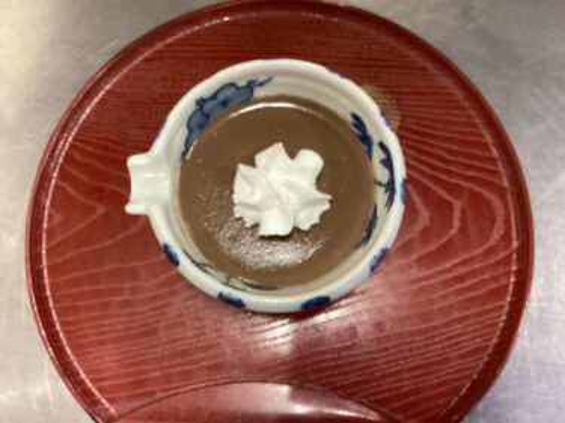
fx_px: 506
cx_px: 282
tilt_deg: -78.5
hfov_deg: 58.4
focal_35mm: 31
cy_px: 212
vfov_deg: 45.4
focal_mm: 3.3
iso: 320
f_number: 2.4
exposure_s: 1/40
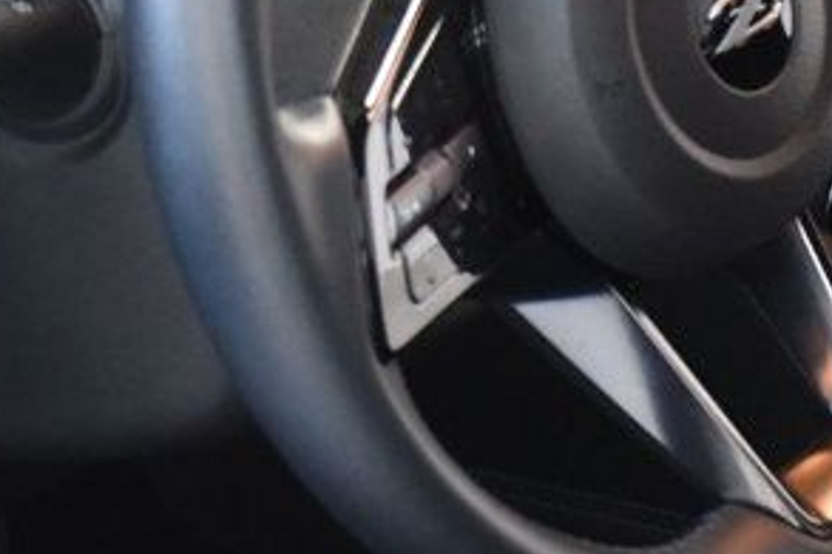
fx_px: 4111
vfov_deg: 7.7
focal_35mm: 178
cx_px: 642
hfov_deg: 11.5
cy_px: -23
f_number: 4.2
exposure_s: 1/60
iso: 4500
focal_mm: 34
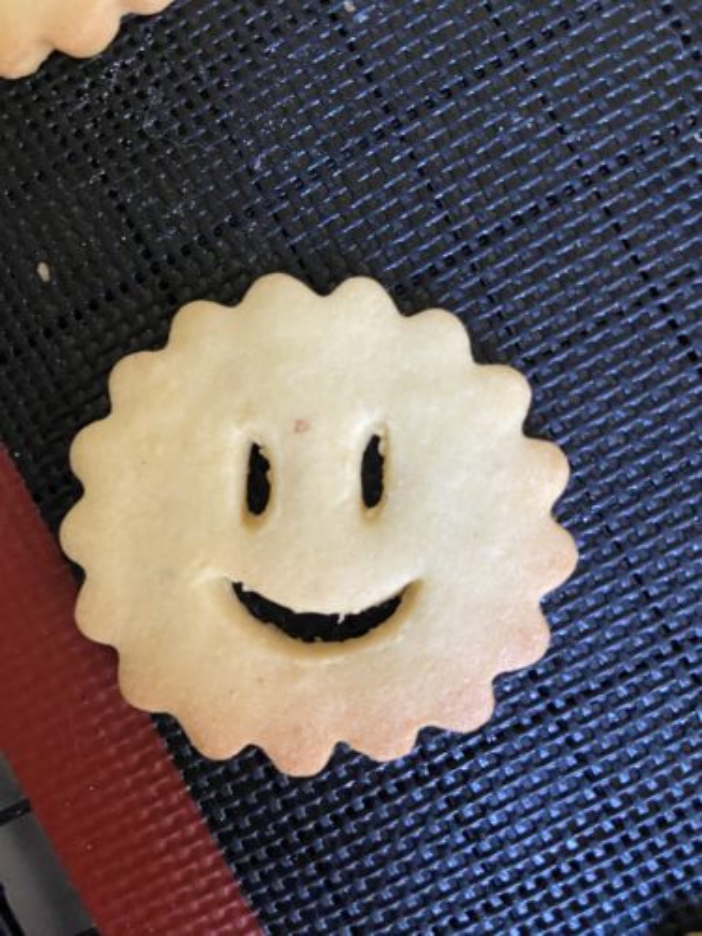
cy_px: 468
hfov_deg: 54.9
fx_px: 676
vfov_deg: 69.4
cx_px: 351
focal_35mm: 25
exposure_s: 1/40
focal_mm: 4.25
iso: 500
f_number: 1.8
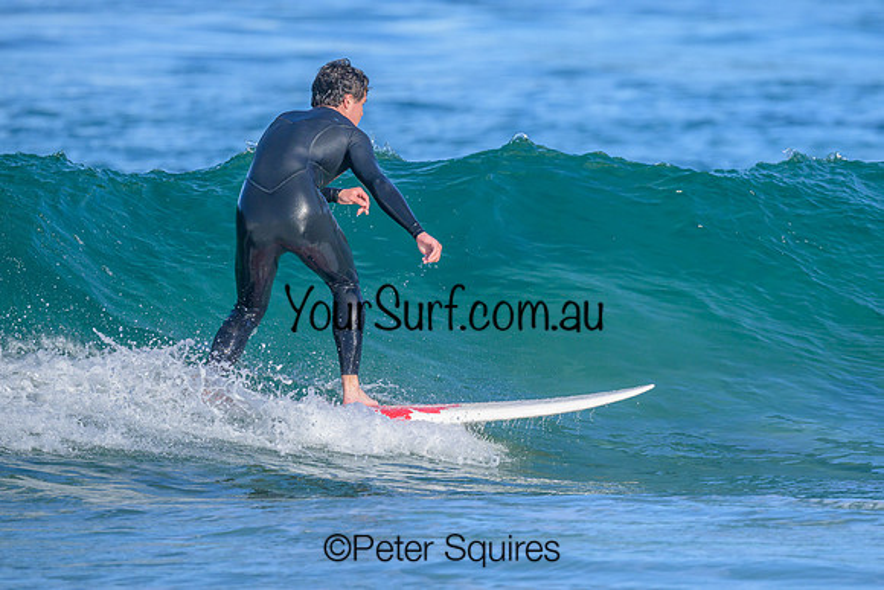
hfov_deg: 2.0
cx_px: 558
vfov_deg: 1.4
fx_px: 24795
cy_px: 238
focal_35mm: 1010
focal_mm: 800
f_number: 6.3
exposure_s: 1/2000
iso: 500
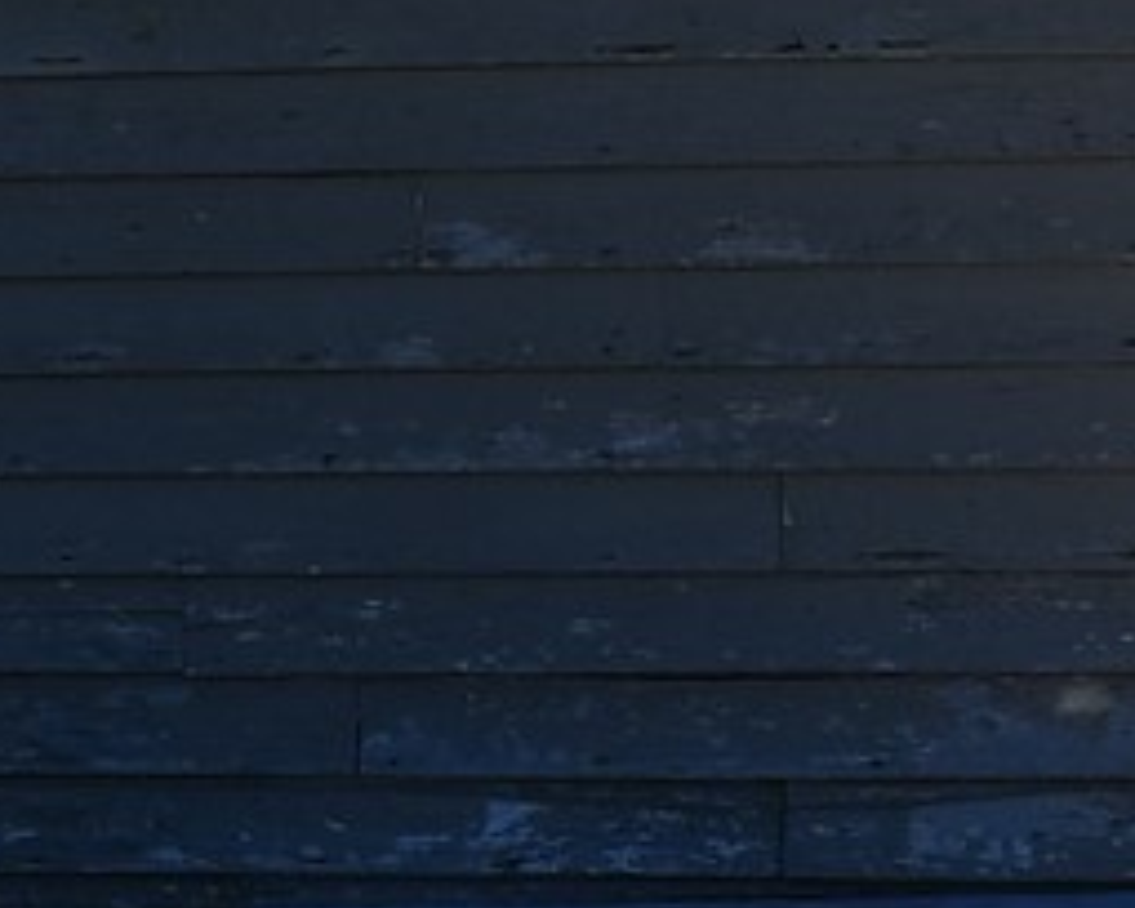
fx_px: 9674
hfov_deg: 6.6
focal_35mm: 288
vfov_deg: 5.4
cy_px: 507
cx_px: -752
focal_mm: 24
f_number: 9
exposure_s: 1/320
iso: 100
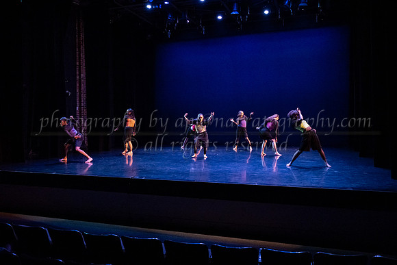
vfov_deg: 43.0
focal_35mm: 30
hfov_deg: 61.1
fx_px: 336
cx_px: 198
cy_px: 132
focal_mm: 30.5
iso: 4000
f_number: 4
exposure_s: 1/320
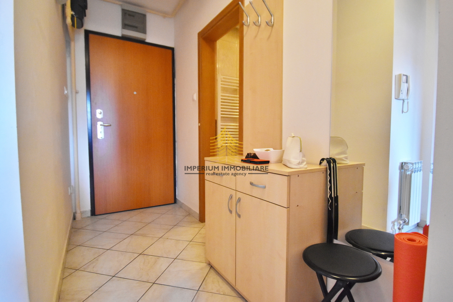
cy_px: 151
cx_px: 226
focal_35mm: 18
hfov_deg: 90.0
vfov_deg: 67.4
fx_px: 226
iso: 2200
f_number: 4.8
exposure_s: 1/125
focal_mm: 12
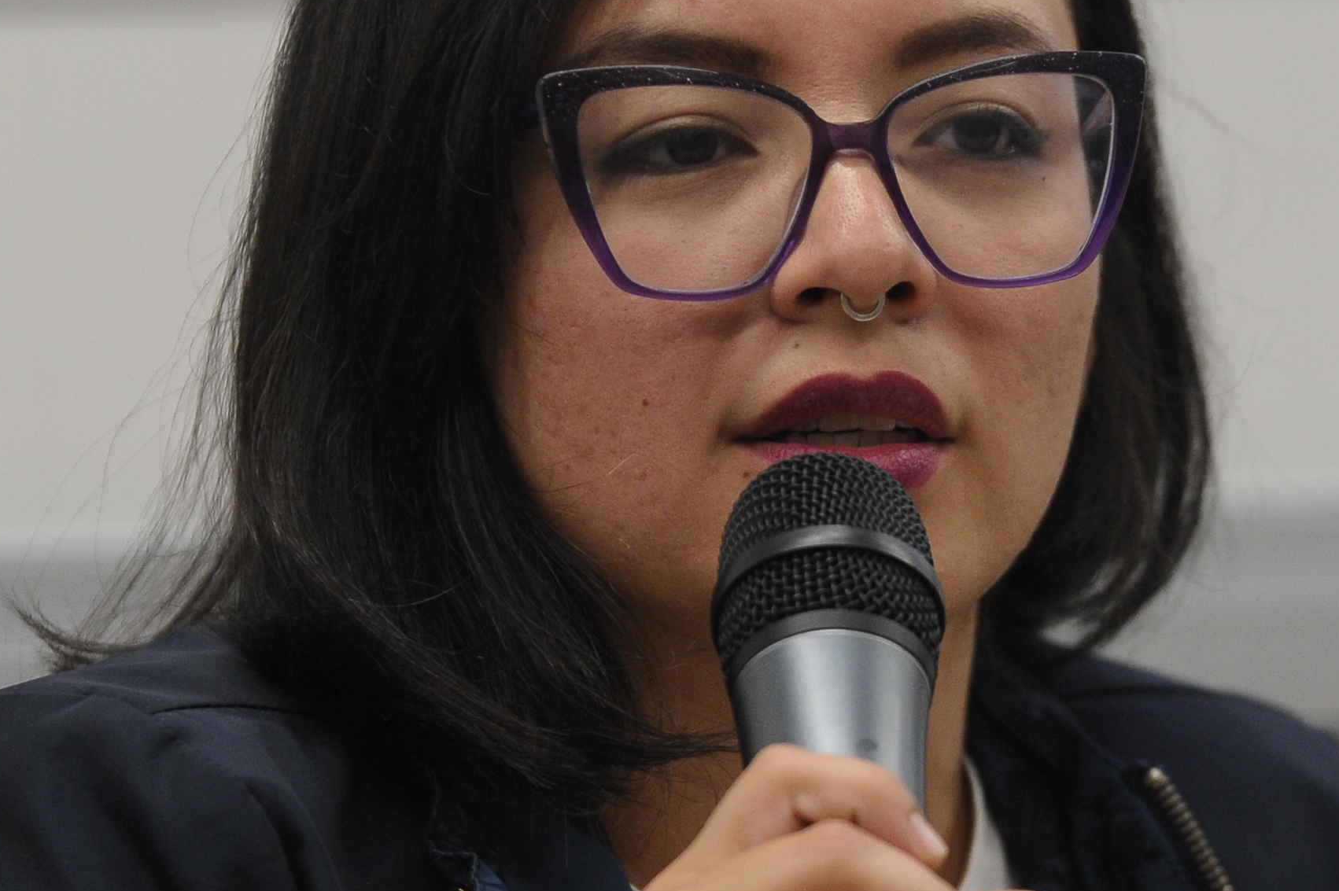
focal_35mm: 300
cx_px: 782
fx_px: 11152
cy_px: 613
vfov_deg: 4.6
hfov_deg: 6.9
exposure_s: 1/320
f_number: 2.8
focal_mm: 120
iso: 2000
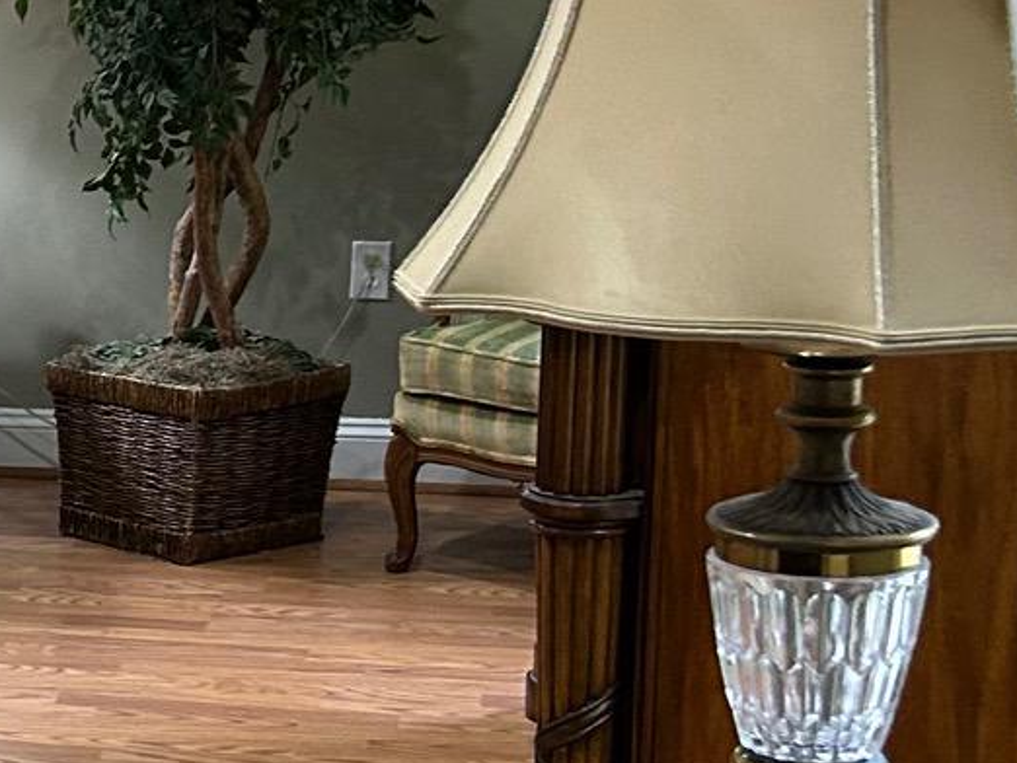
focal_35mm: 102
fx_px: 2998
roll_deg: +2.2
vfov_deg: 14.5
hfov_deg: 16.3
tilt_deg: -11.3
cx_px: -803
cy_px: 494
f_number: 1.5
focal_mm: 5.7
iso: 200
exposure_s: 1/60
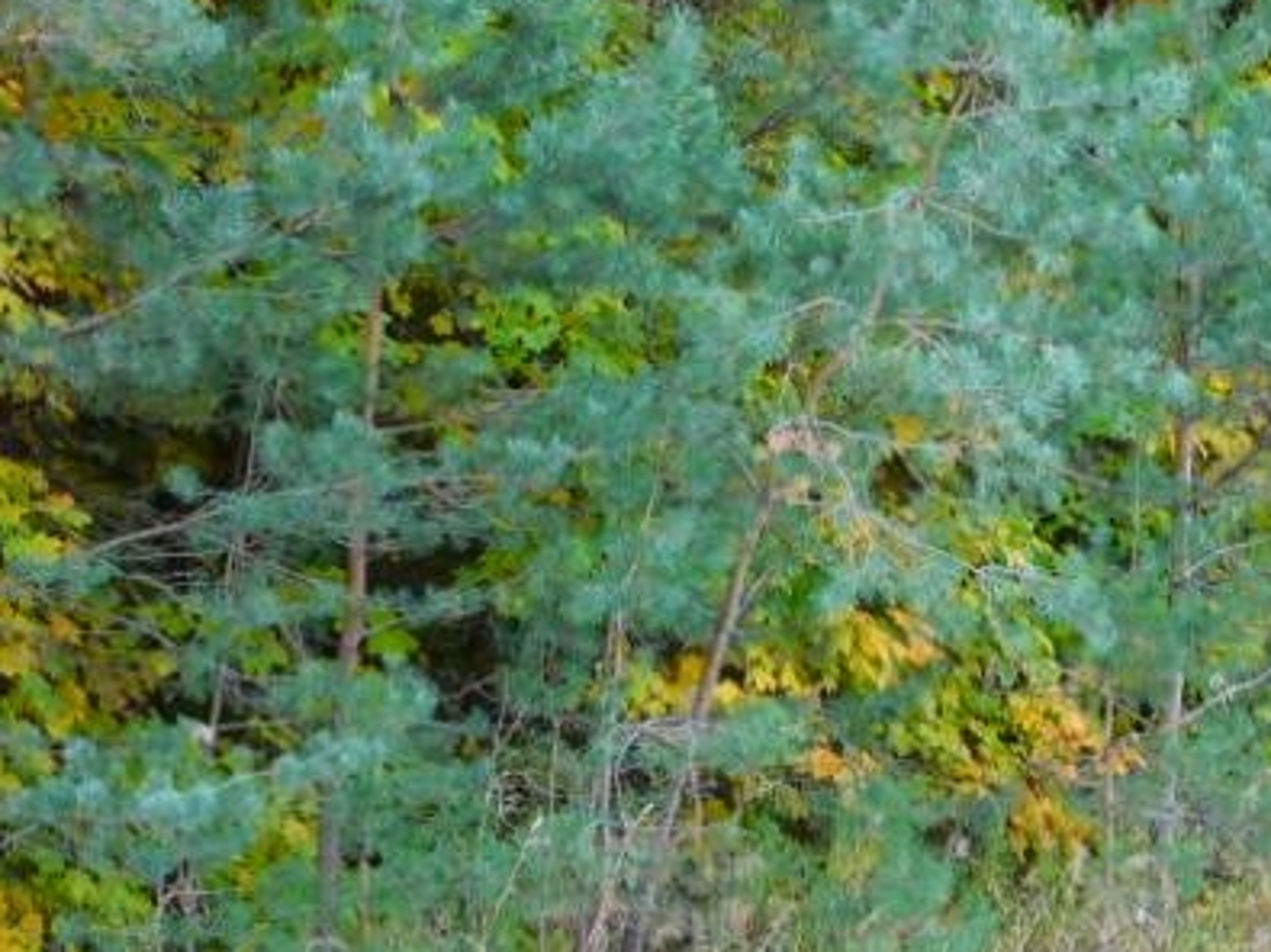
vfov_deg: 12.9
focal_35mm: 115
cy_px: 569
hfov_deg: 17.0
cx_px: 1001
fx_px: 4221
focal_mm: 12.6
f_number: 4.3
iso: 400
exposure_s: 1/15
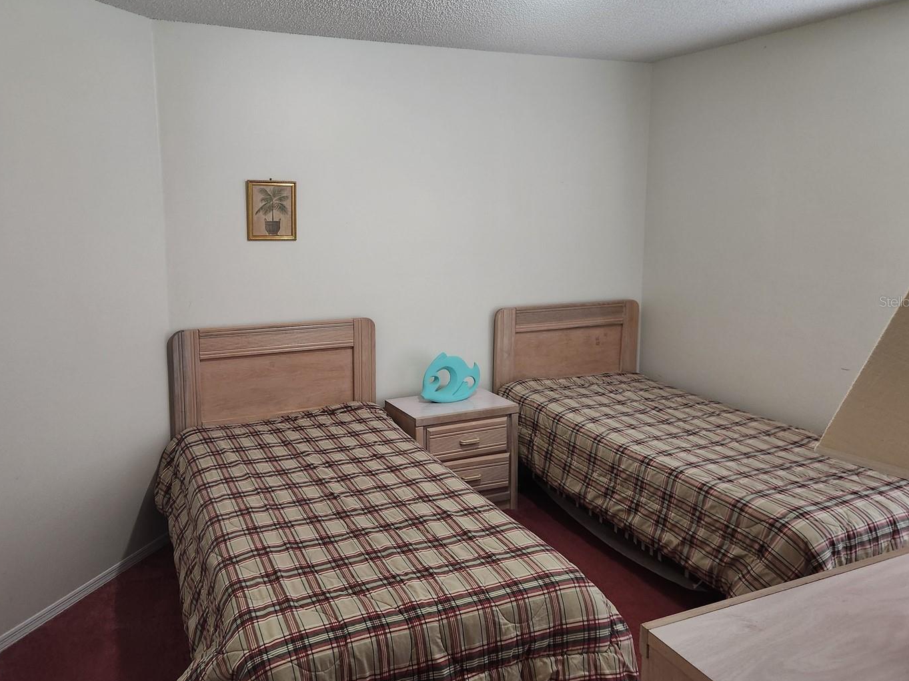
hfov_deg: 65.2
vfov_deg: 51.2
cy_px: 301
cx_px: 409
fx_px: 709
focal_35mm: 27
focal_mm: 5.4
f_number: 1.8
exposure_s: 1/120
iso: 500
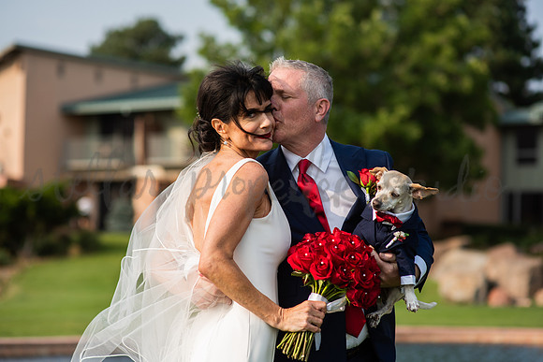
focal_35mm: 85
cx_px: 272
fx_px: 1282
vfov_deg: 16.1
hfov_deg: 23.9
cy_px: 181
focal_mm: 85
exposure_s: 1/3200
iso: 160
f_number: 2.2
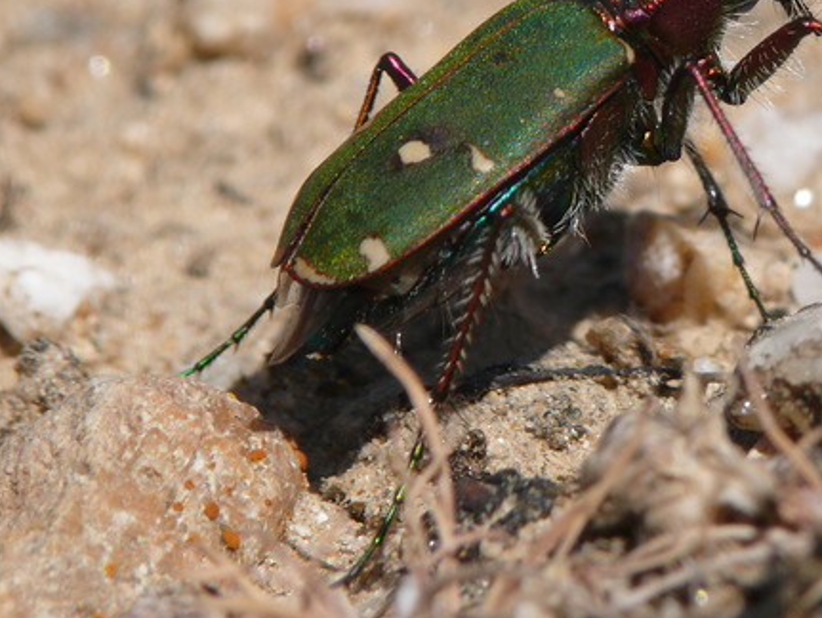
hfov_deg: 2.7
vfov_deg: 2.1
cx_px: 642
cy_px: 19
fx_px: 17159
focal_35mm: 722
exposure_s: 1/400
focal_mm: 77.2
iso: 100
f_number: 8
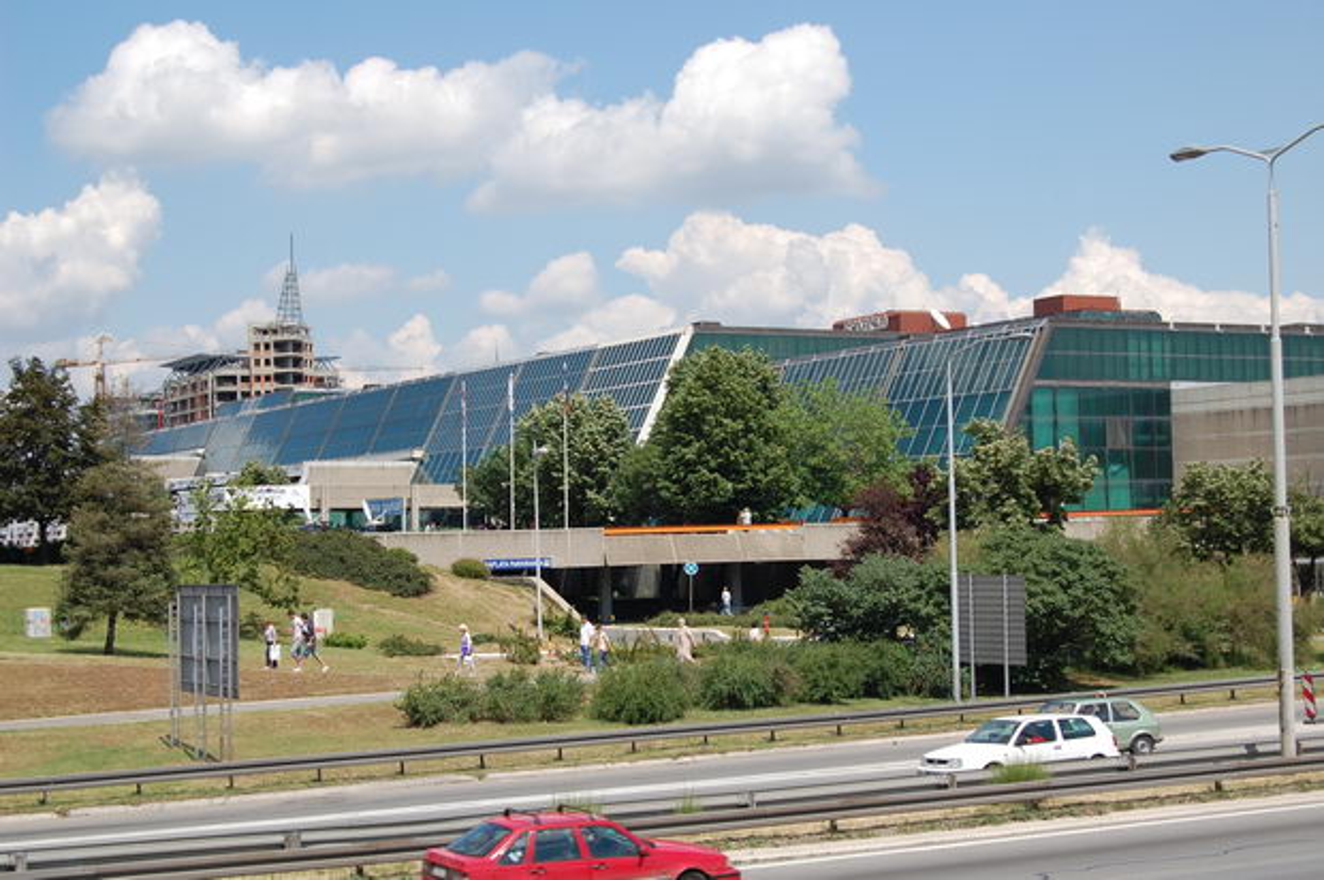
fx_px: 2204
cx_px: 662
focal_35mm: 60
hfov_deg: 33.4
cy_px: 440
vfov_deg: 22.6
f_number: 10
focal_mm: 40
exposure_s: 1/400
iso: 200
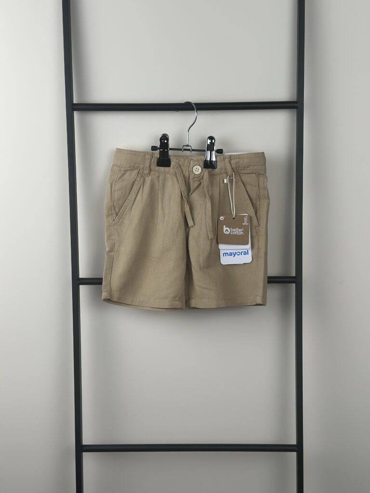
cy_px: 246
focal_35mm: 48
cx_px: 185
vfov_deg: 39.7
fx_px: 684
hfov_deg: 30.3
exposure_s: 1/446
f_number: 1.78
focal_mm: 6.86
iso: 80
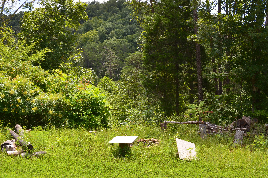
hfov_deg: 44.6
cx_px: 132
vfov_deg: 30.4
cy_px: 87
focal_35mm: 44
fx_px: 327
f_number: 10
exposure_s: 1/200
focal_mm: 28
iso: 400
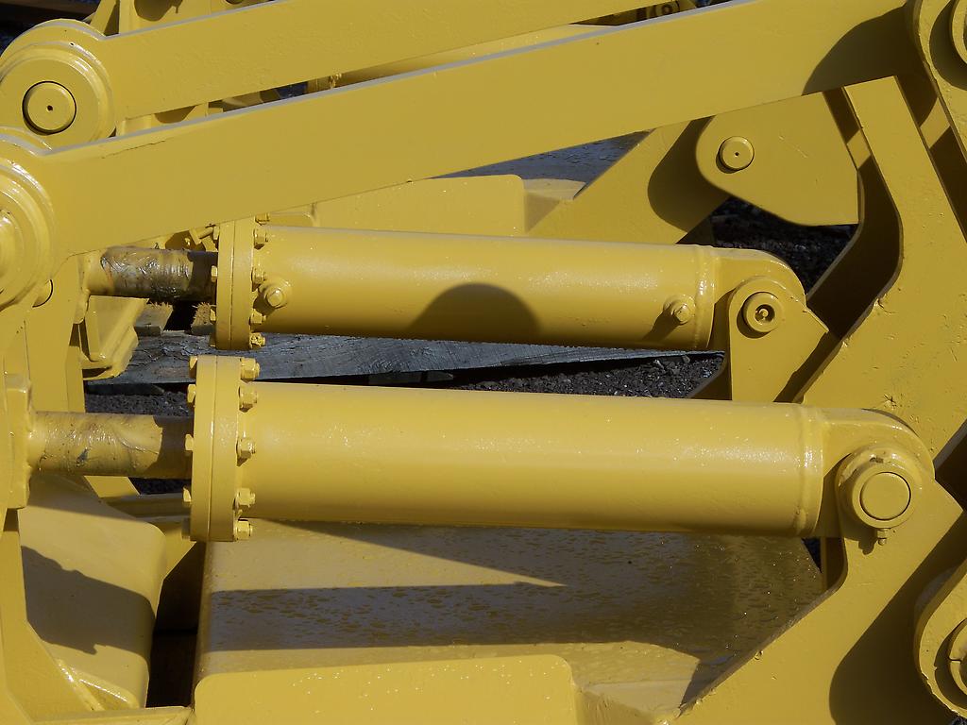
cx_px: 484
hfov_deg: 18.7
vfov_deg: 14.1
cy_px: 362
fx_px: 2933
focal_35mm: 105
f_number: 6.3
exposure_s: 1/400
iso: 64
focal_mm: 22.05
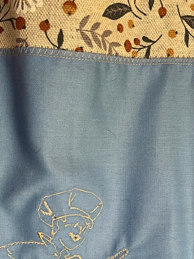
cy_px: 240
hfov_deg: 23.6
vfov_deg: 29.7
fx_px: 463
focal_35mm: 62
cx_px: 92
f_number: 1.8
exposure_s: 1/100
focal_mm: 3
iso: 25
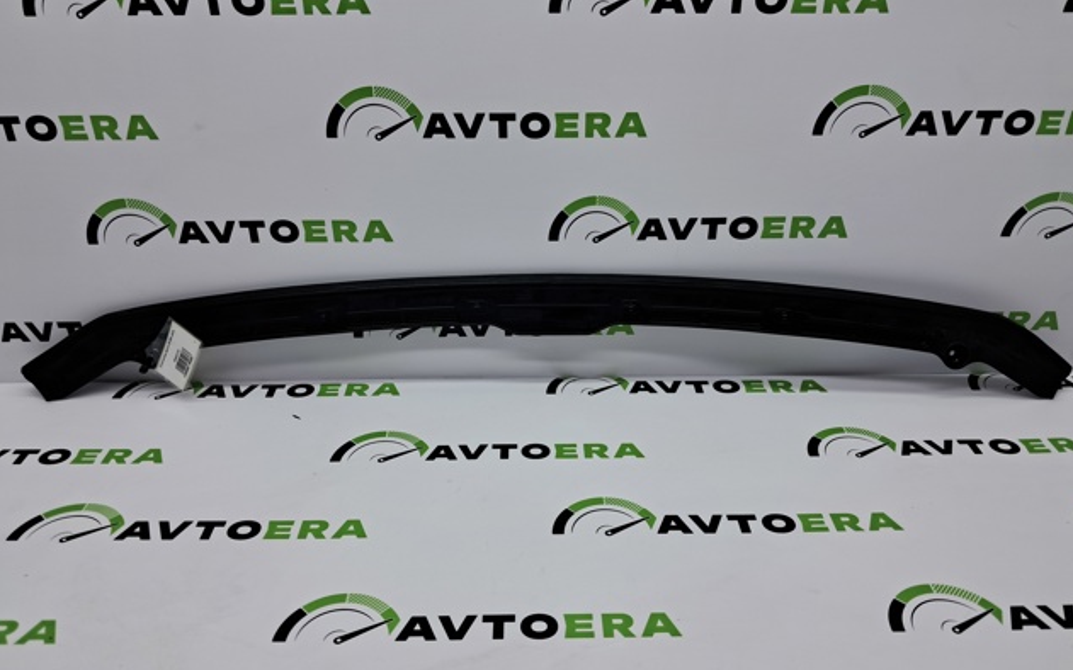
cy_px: 346
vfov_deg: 43.1
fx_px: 848
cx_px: 542
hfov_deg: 64.6
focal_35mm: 29
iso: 50
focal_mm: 4
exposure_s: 1/100
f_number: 1.8
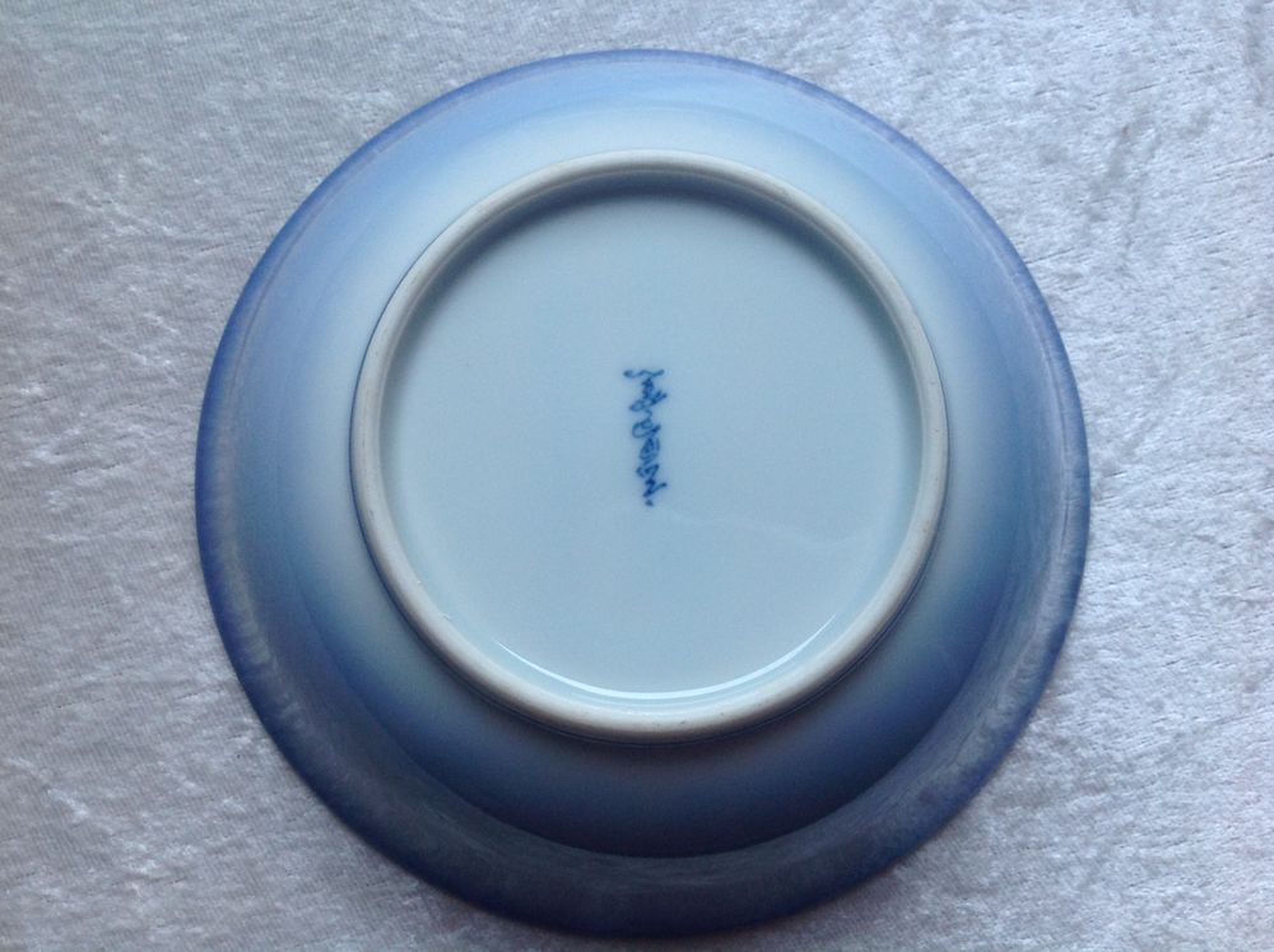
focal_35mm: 35
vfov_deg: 40.6
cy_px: 476
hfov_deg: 52.7
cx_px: 637
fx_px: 1286
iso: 80
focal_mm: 4.28
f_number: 2.4
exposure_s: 1/15
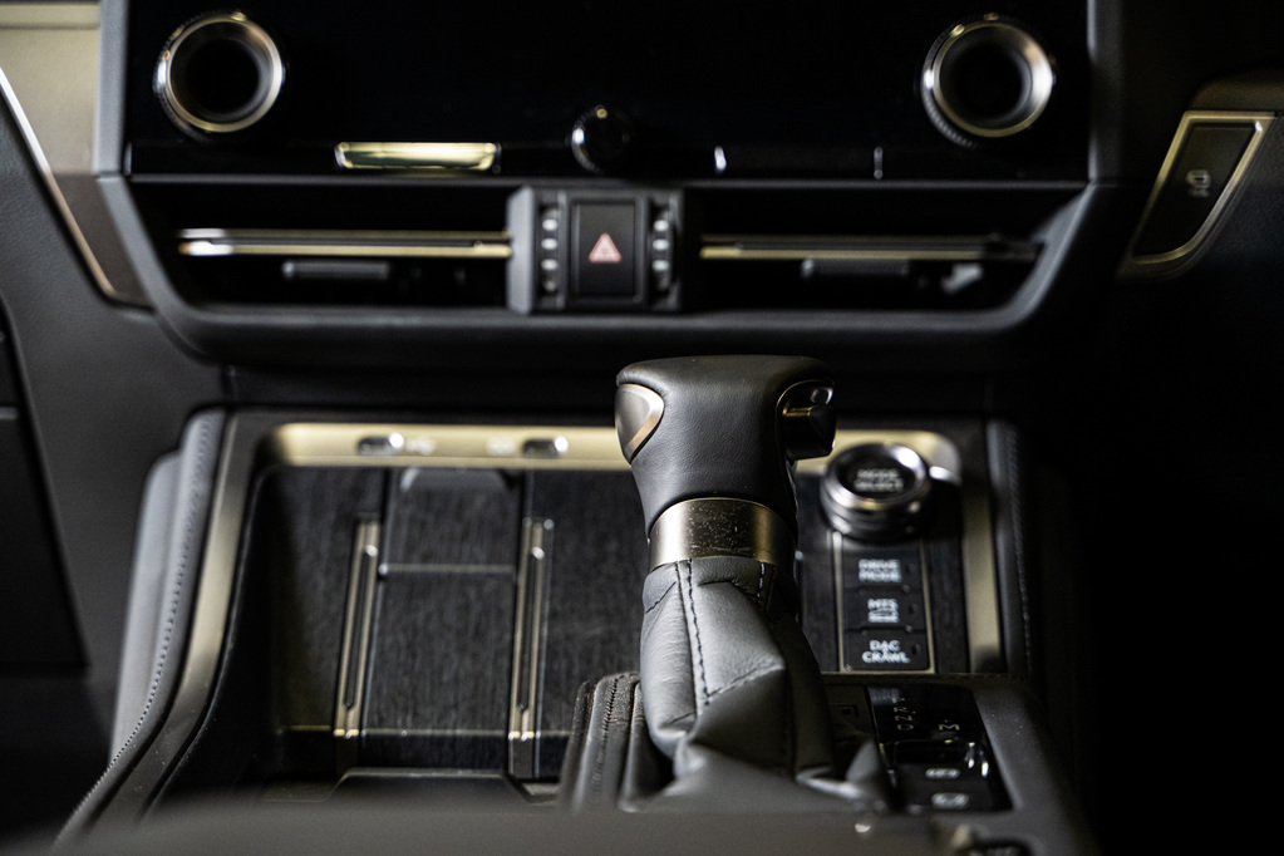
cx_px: 642
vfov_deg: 18.2
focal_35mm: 75
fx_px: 2675
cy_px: 428
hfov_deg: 27.0
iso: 1600
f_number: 3.2
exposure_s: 1/125
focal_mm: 75
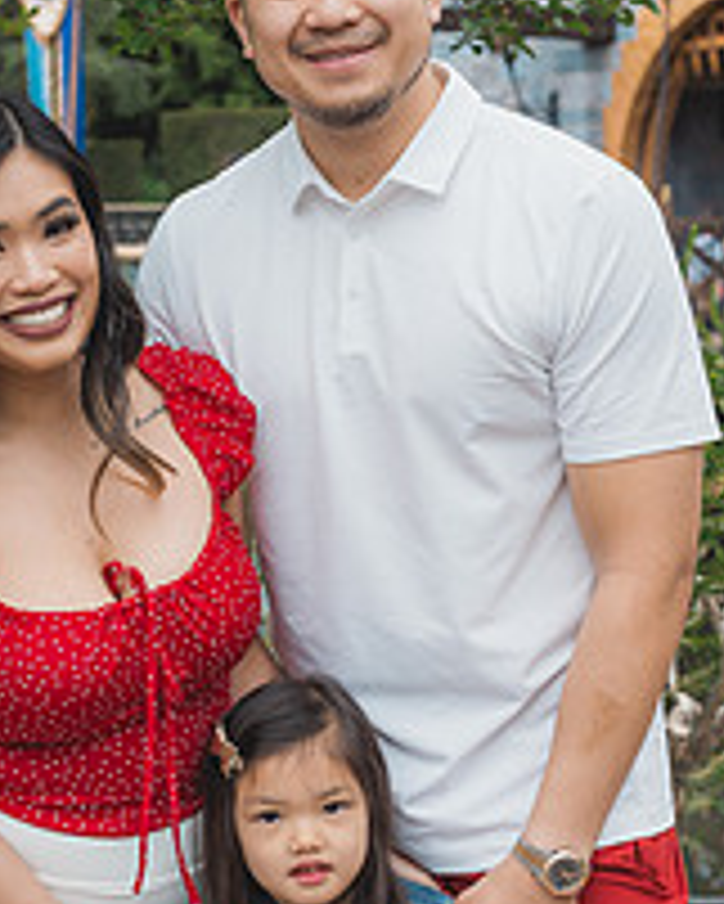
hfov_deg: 14.7
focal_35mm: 105
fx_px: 2810
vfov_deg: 18.2
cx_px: 270
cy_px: 580
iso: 250
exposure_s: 1/160
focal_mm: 50
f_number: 4.5
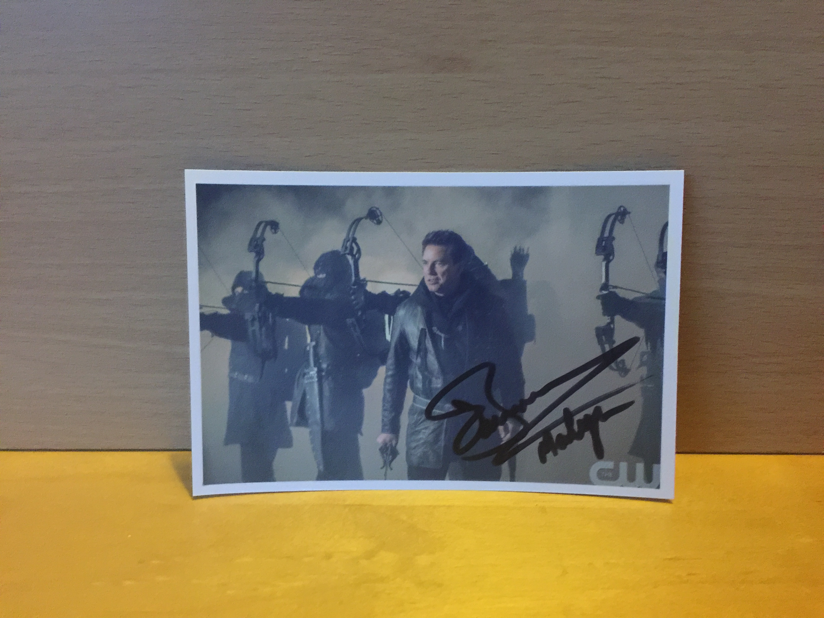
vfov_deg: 48.2
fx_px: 690
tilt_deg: -17.6
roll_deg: -0.5
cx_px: 412
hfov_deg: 61.7
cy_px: 309
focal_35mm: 29
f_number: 2.2
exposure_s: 1/8
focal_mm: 4.15
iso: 200
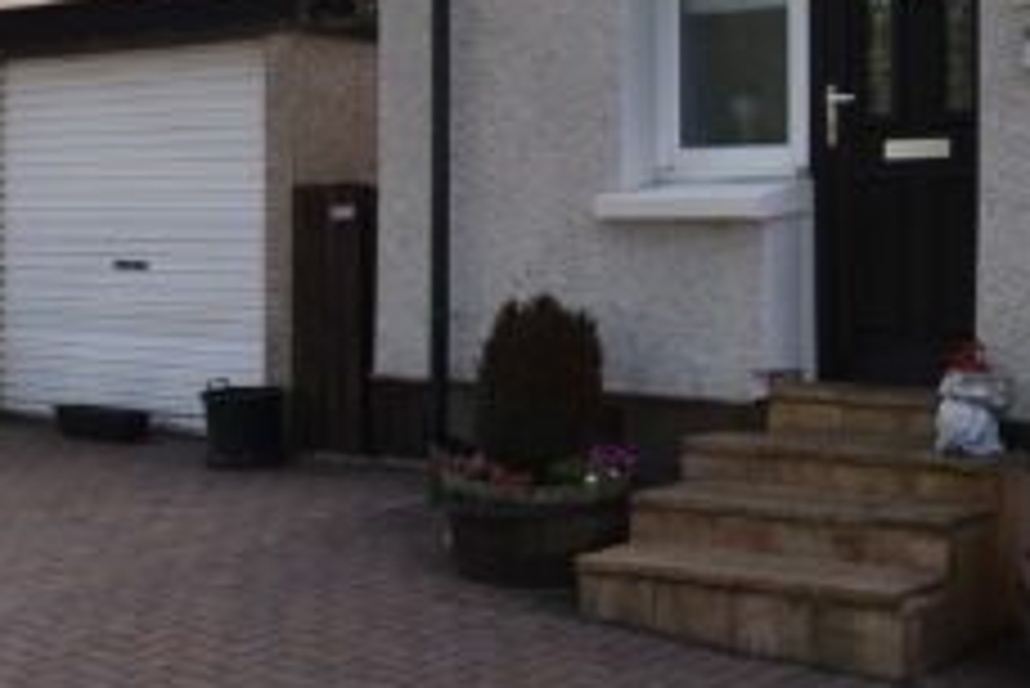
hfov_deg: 30.1
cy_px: 254
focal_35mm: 67
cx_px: 495
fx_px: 1918
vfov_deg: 20.3
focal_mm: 10
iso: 250
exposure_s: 1/250
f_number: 8
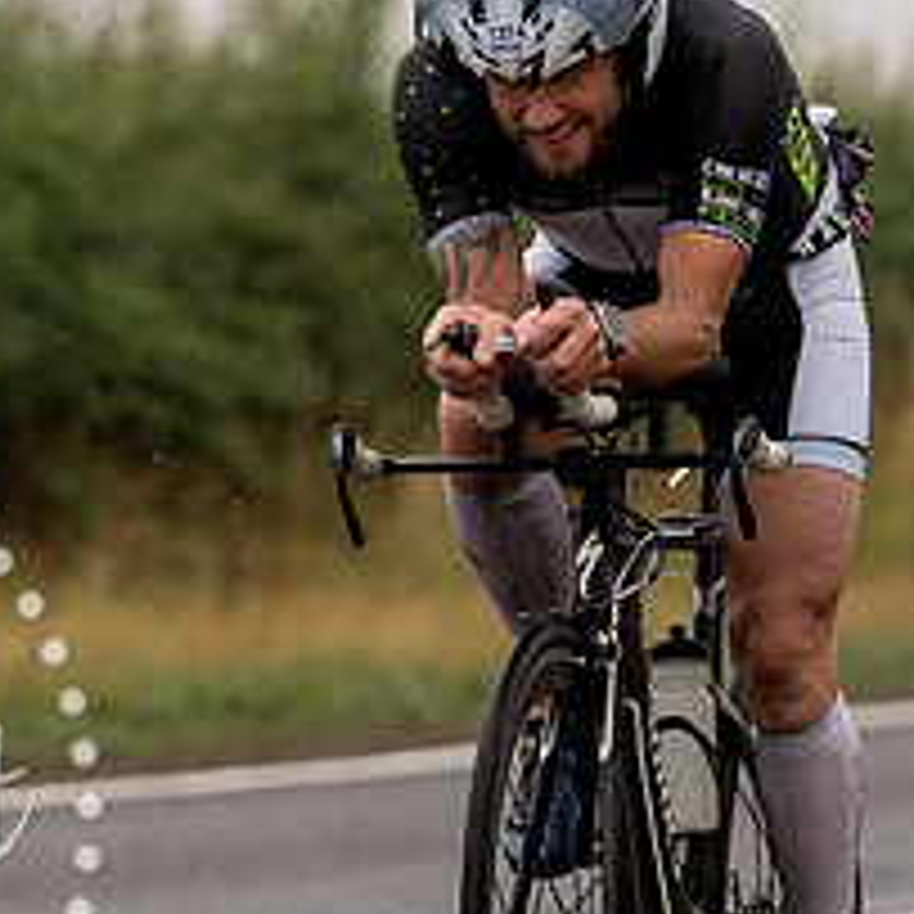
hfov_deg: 3.2
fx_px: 16400
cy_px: 405
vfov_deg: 3.2
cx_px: 645
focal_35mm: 549
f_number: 4
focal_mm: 188
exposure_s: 1/1000
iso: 100
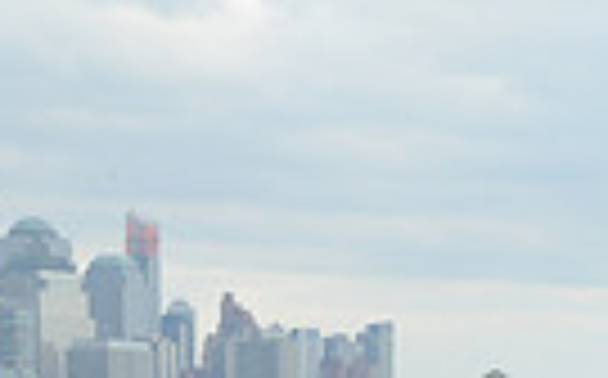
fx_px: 3260
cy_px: 610
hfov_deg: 10.3
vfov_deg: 6.5
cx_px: 883
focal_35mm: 197
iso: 250
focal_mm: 45
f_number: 7.1
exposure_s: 1/250
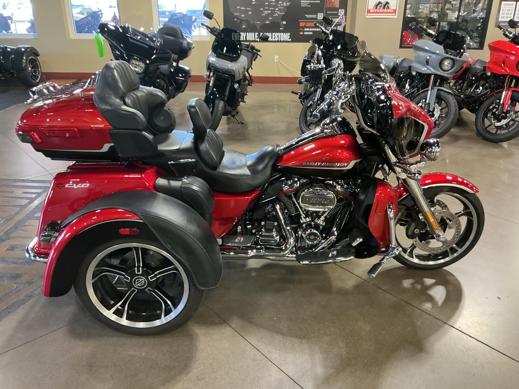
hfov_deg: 61.7
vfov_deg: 48.2
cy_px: 194
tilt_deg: -27.3
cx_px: 260
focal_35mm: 29
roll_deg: -1.0
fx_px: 435
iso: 200
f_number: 1.8
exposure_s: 1/60
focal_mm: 3
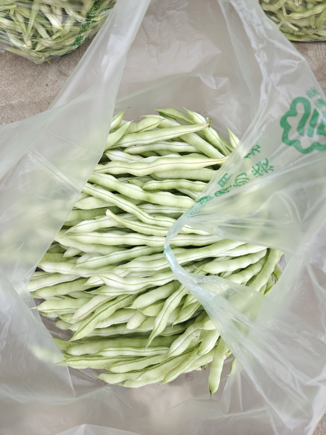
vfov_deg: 73.9
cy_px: 218
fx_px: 289
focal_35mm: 23
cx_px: 163
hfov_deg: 58.9
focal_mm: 6.06
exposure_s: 1/283
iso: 50
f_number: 1.6
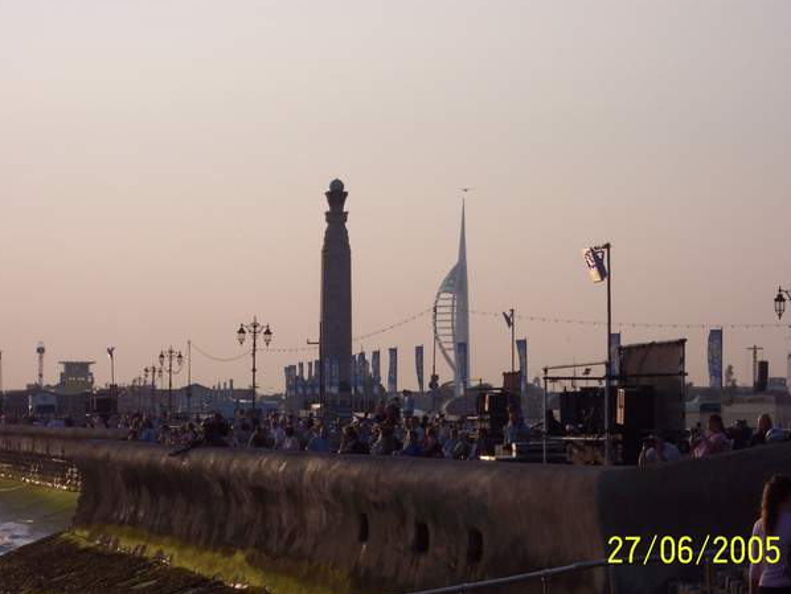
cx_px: 403
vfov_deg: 12.2
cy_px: 312
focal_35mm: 122
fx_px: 2789
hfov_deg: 16.1
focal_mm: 24
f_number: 8
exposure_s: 1/350
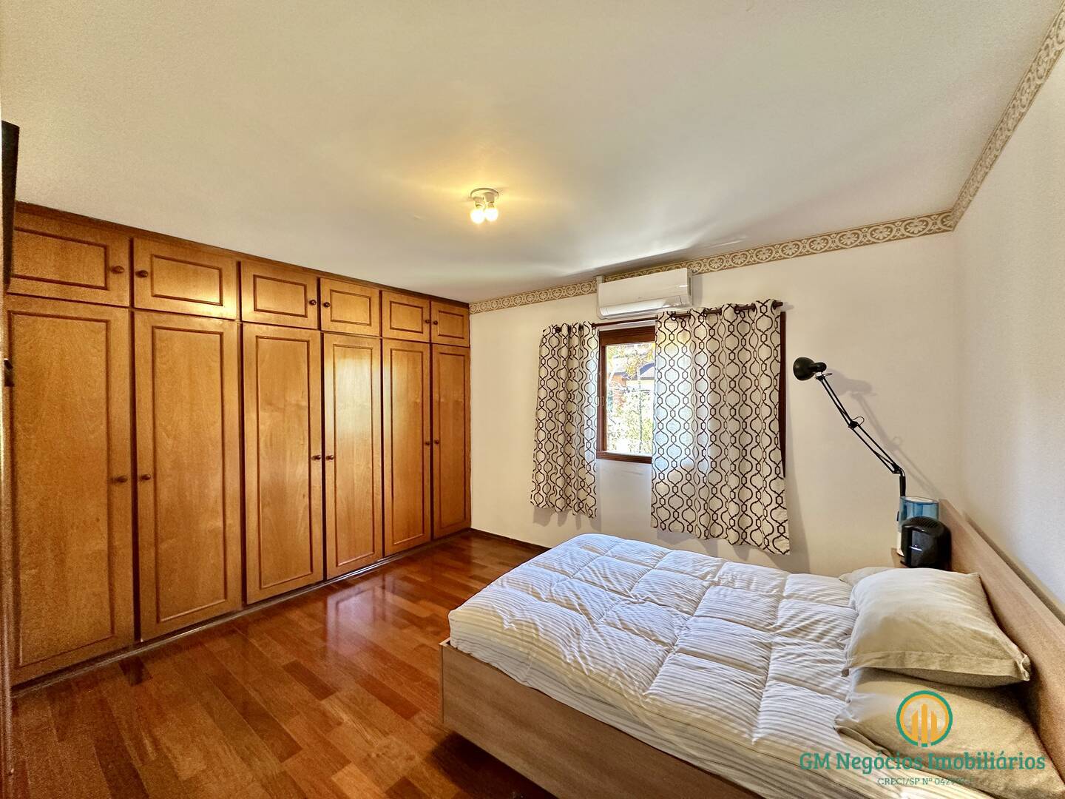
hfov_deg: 102.1
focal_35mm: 14
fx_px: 431
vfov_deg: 85.7
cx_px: 532
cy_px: 400
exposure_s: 1/120
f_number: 2.2
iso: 250
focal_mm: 2.22
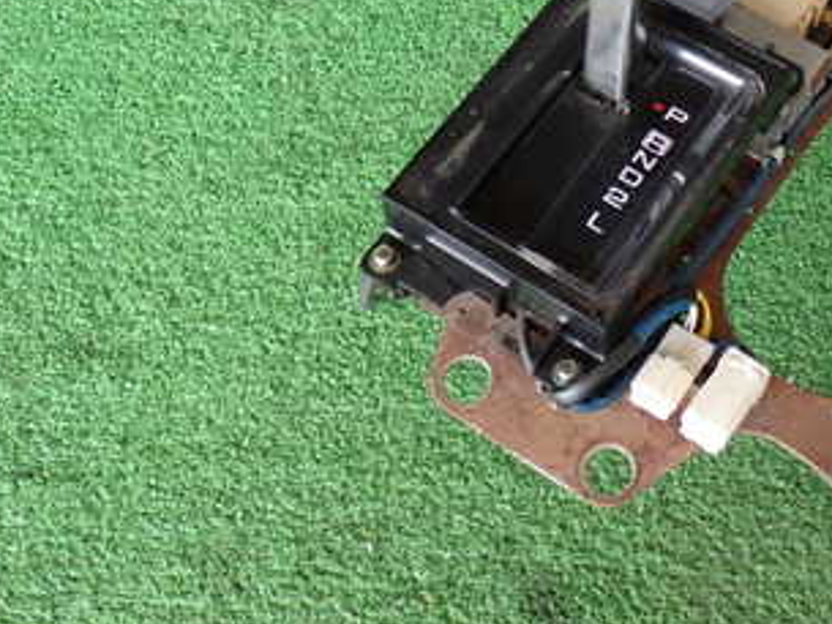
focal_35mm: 63
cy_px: 52
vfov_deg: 22.7
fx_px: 1515
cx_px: 742
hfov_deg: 29.5
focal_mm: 5.79
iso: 200
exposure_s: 1/60
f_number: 2.4
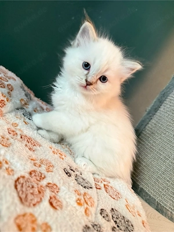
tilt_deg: -3.2
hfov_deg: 56.8
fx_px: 161
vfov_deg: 71.6
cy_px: 116
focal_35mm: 24
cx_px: 87
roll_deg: -36.2
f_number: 1.78
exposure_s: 1/50
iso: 640
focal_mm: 6.76
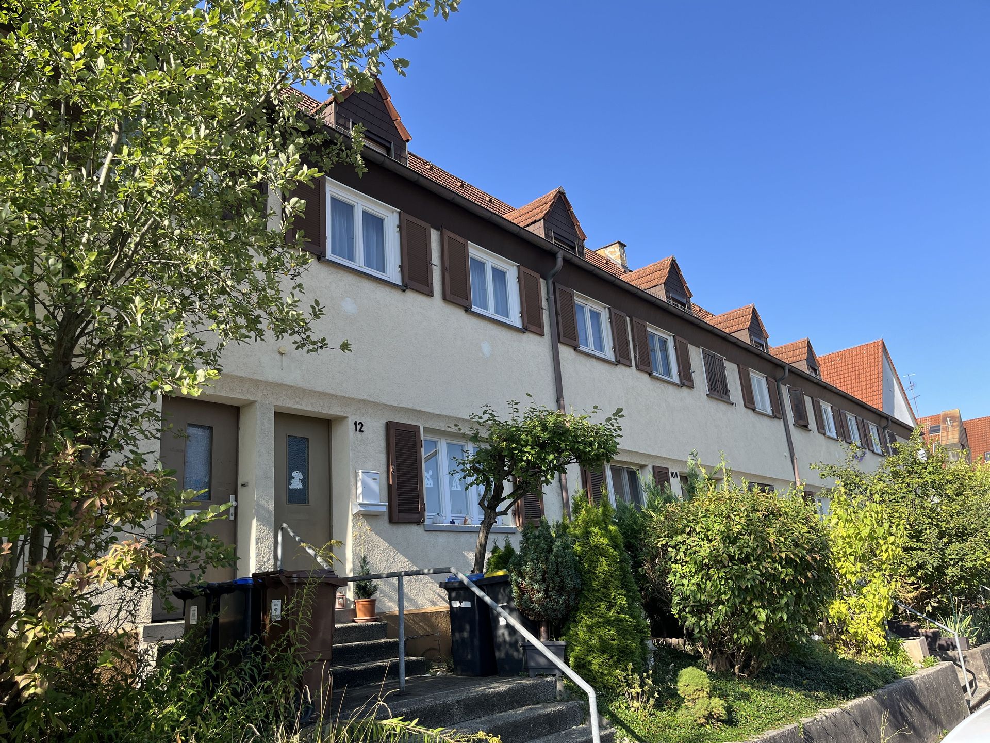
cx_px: 495
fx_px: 744
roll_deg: +6.0
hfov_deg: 67.3
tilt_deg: +16.9
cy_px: 372
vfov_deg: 53.1
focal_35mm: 26
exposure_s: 1/1422
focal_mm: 5.1
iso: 50
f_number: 1.6
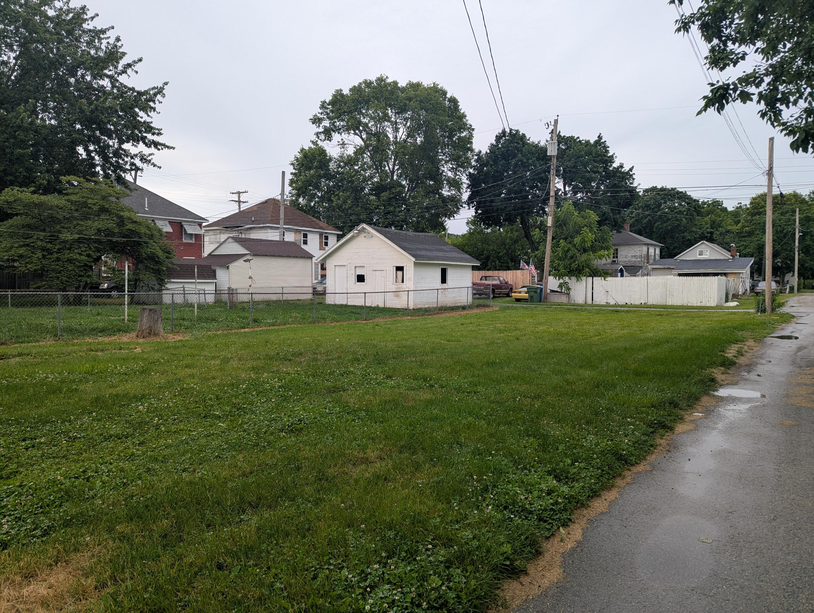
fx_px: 565
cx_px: 407
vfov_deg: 56.9
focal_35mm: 24
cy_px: 306
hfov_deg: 71.5
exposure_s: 1/406
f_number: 1.85
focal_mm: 6.81
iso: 48
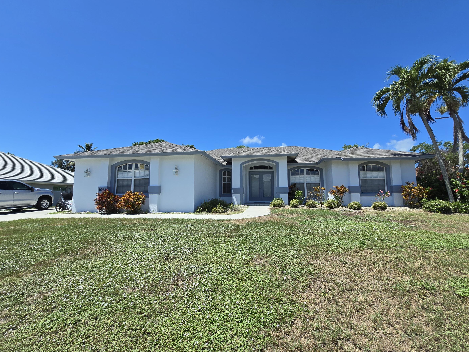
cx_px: 240
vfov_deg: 85.6
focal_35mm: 14
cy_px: 182
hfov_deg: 102.0
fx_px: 190
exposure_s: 1/2679
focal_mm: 2.2
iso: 50
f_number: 2.2
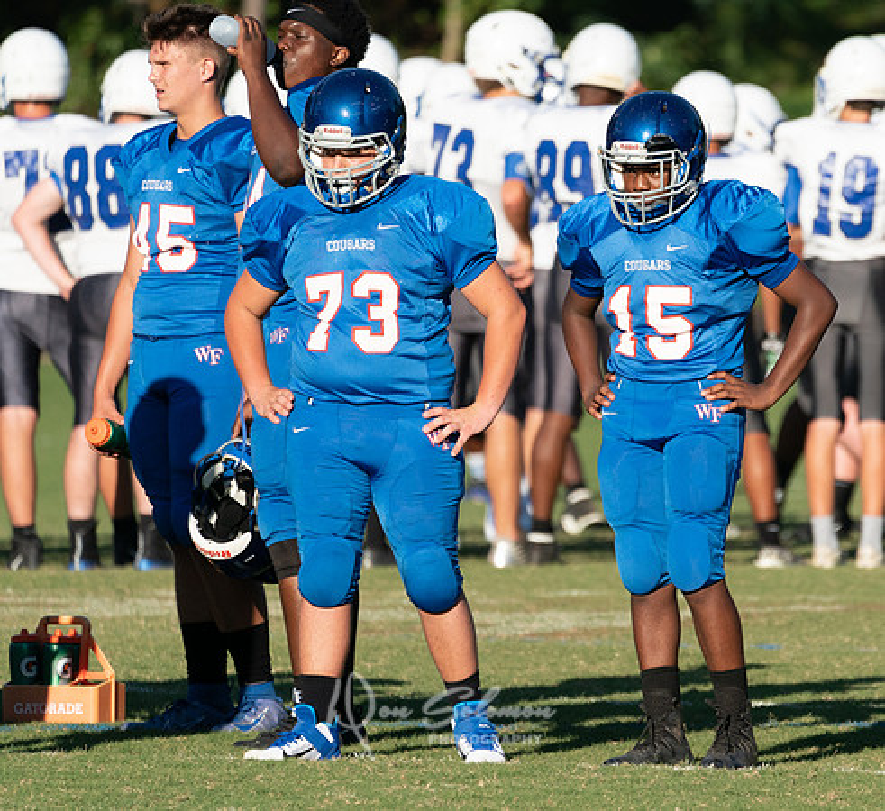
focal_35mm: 707
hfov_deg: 2.6
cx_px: 765
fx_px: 19624
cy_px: 368
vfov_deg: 2.4
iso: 800
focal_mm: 400
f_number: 5.6
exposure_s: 1/3200
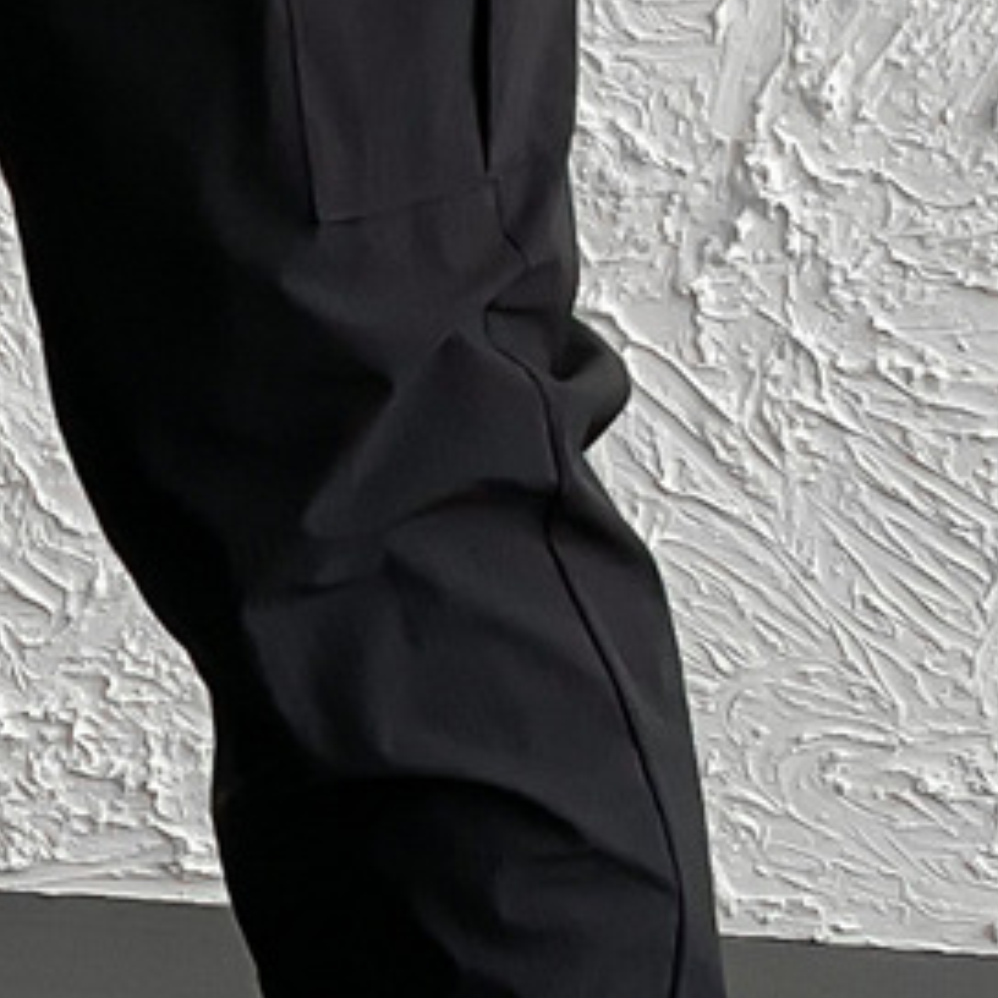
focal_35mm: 151
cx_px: -44
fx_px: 4925
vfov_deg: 11.6
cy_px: 440
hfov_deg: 11.4
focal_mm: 3
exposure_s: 1/120
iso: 50
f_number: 1.8
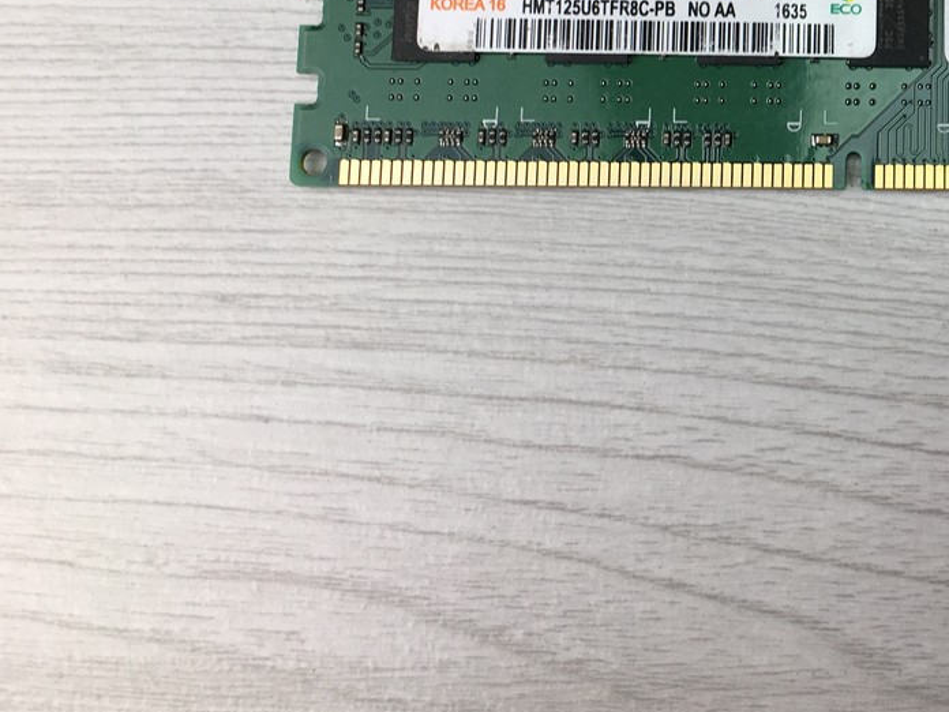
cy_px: 61
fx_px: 1645
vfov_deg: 23.7
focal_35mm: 60
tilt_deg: -79.7
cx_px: 971
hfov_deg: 29.8
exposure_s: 1/100
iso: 25
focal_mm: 4.15
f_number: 2.2
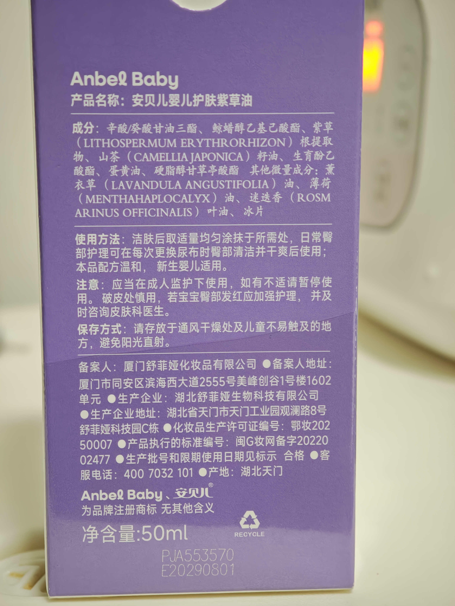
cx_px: 228
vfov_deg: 27.8
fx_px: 1227
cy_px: 303
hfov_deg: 21.0
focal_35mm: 70
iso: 1250
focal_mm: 11.5
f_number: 1.8
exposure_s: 1/54
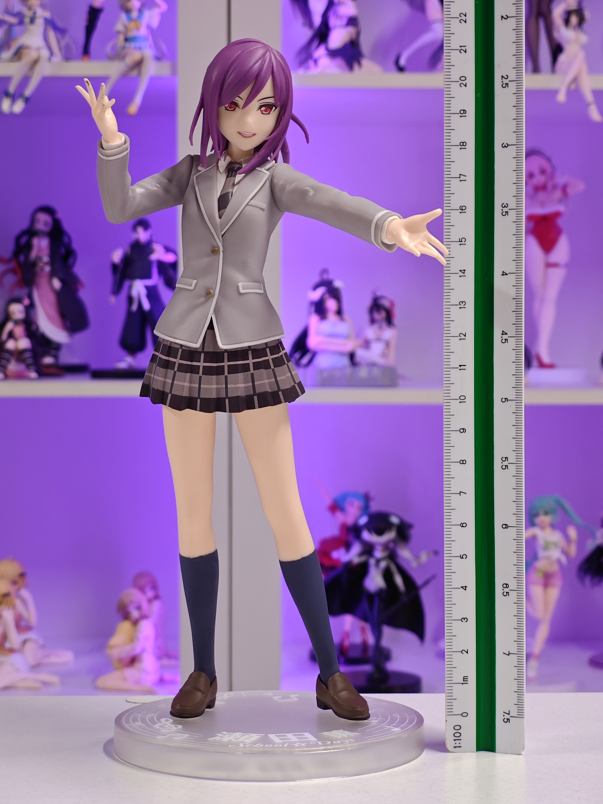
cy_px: 402
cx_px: 302
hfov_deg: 18.4
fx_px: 1858
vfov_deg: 24.4
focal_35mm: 80
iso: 400
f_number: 2.4
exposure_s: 1/18.7
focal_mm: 7.48
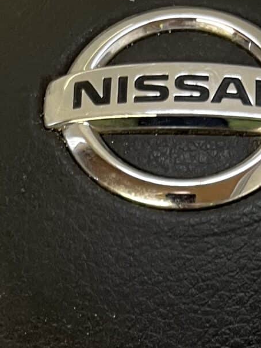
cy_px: 534
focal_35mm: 110
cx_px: 184
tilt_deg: -71.0
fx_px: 1105
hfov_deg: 13.4
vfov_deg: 16.2
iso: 100
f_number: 1.6
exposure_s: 1/50
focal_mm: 5.1
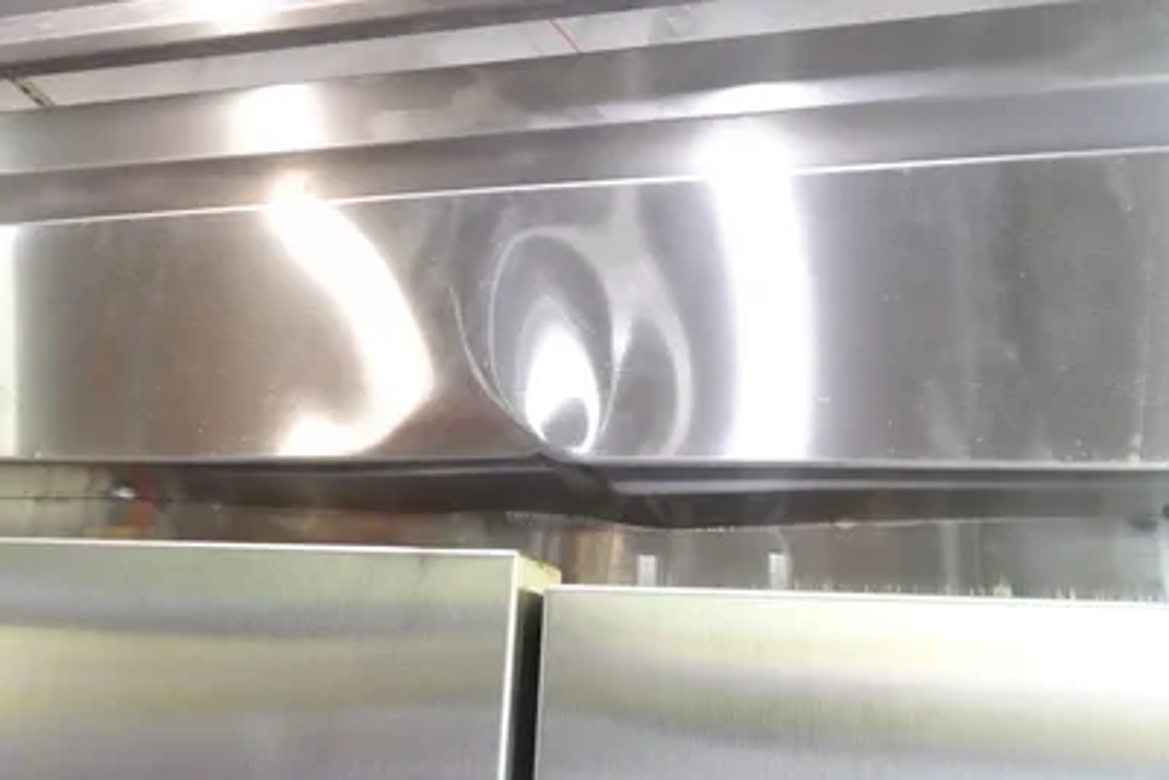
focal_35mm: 24
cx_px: 584
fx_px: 780
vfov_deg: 53.2
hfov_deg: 73.7
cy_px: 390
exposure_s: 1/30
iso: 5000
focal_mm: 9
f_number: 9
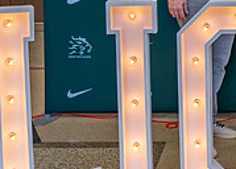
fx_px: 644
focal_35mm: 96
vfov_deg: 14.4
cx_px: 292
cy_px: -43
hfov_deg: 19.4
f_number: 2.8
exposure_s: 1/320
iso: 1000
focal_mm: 24
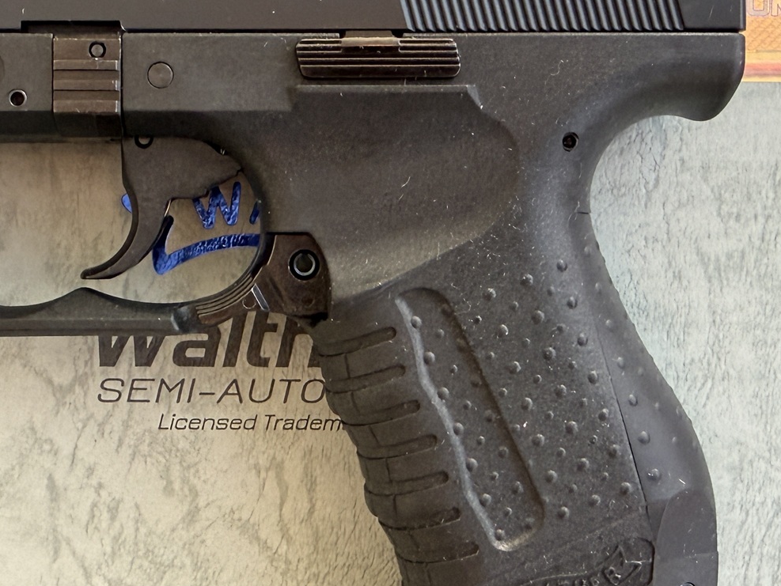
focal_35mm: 49
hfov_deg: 38.7
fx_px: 1106
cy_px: 243
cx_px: 303
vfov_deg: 29.6
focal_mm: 2.22
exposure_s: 1/99
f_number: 2.2
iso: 200
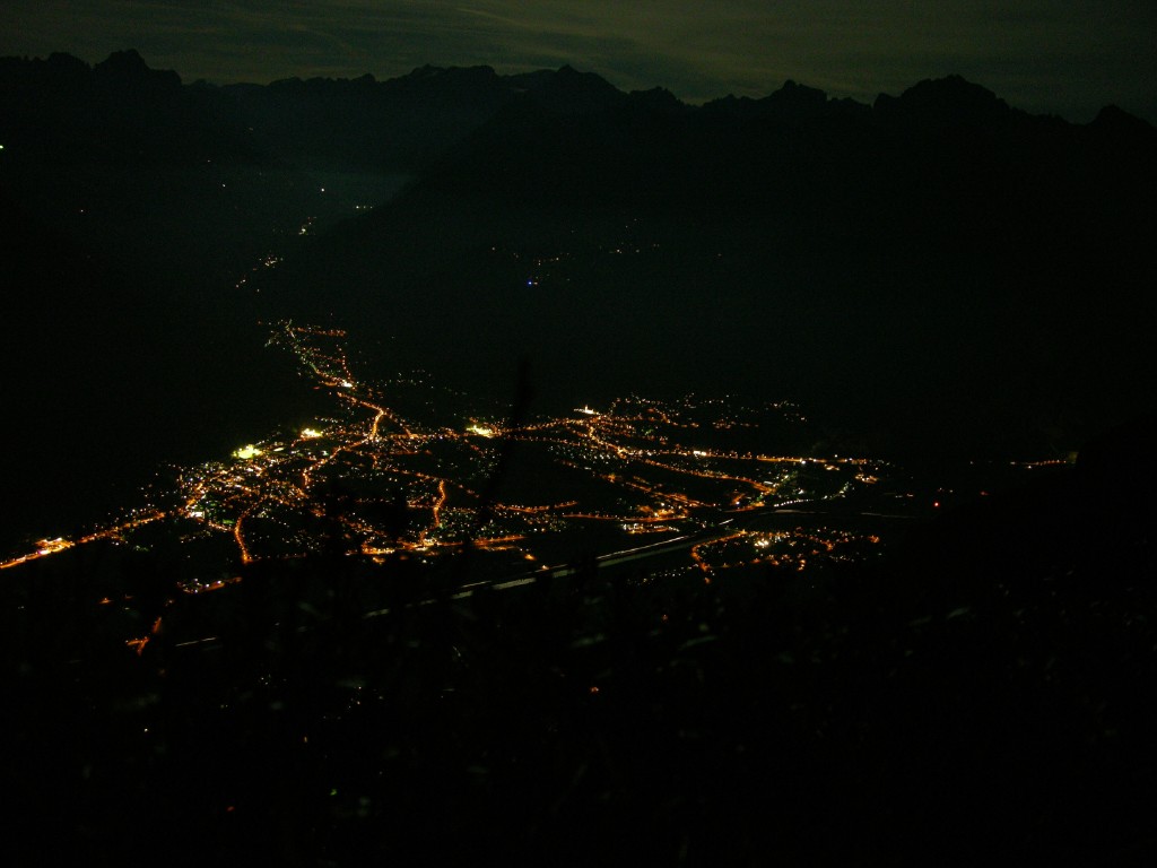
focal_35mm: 35
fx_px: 1170
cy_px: 434
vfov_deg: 40.7
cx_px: 578
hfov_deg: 52.6
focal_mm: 8.9
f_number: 2.8
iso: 200
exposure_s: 4
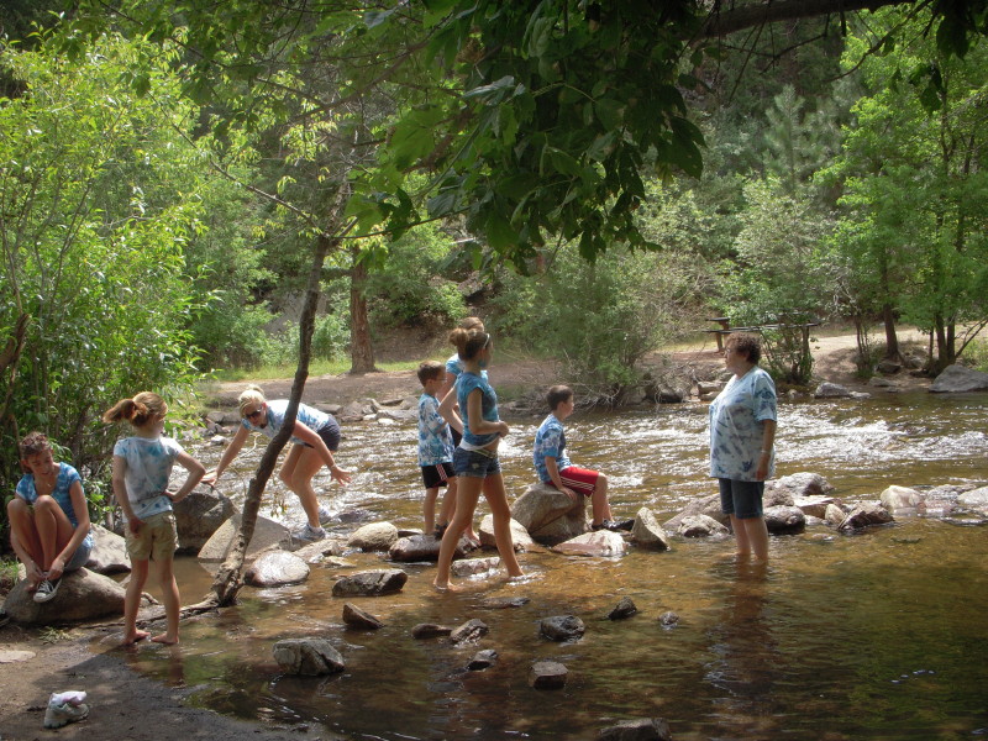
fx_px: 1085
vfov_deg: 37.7
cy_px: 370
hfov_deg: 49.0
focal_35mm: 38
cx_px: 494
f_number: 3.3
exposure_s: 1/160
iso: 100
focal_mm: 6.3
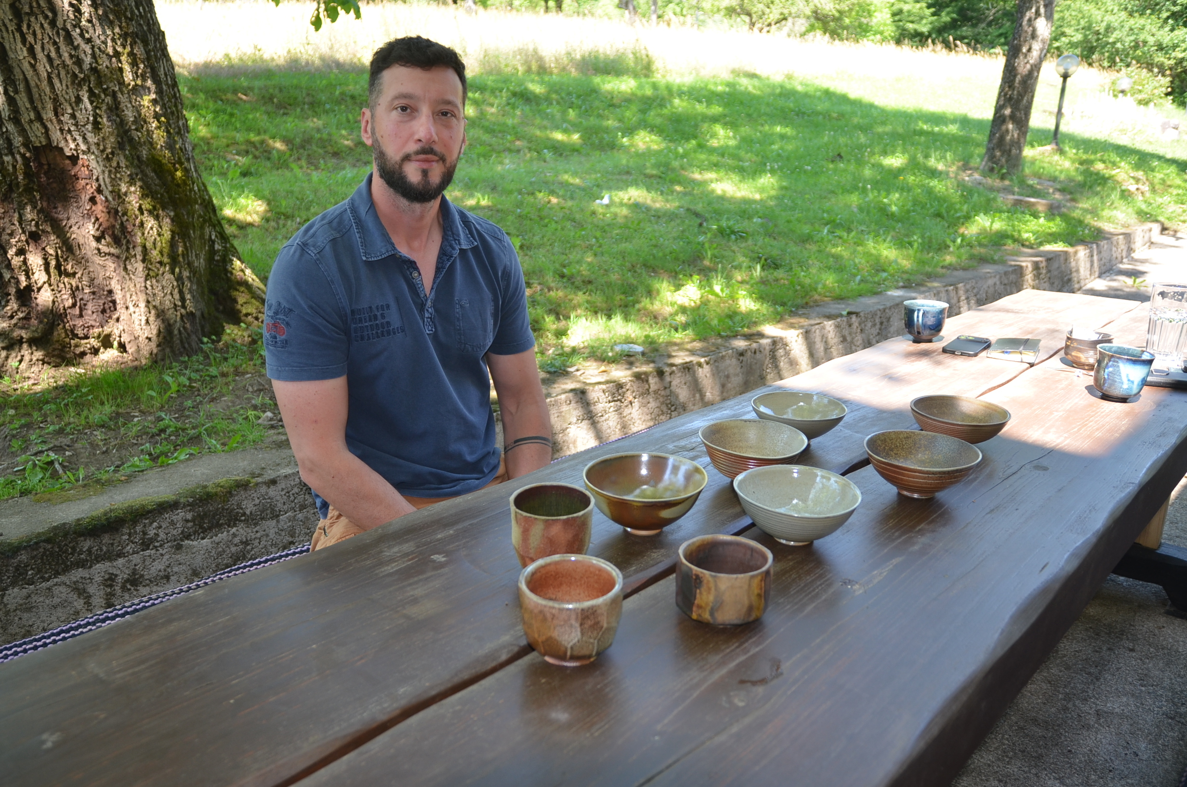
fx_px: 987
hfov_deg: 62.0
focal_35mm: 30
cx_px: 594
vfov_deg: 43.4
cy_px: 394
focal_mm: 20
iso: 200
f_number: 2.8
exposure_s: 1/200
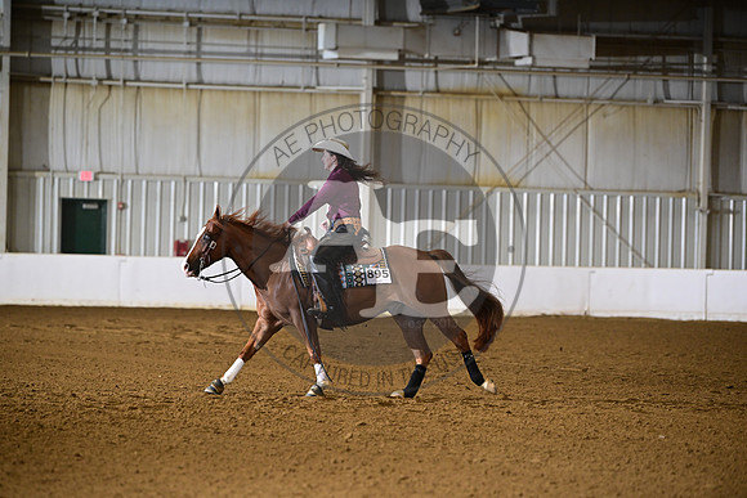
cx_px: 374
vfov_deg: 6.9
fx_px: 4151
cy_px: 249
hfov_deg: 10.3
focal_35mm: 200
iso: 2500
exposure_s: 1/200
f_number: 4
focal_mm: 200
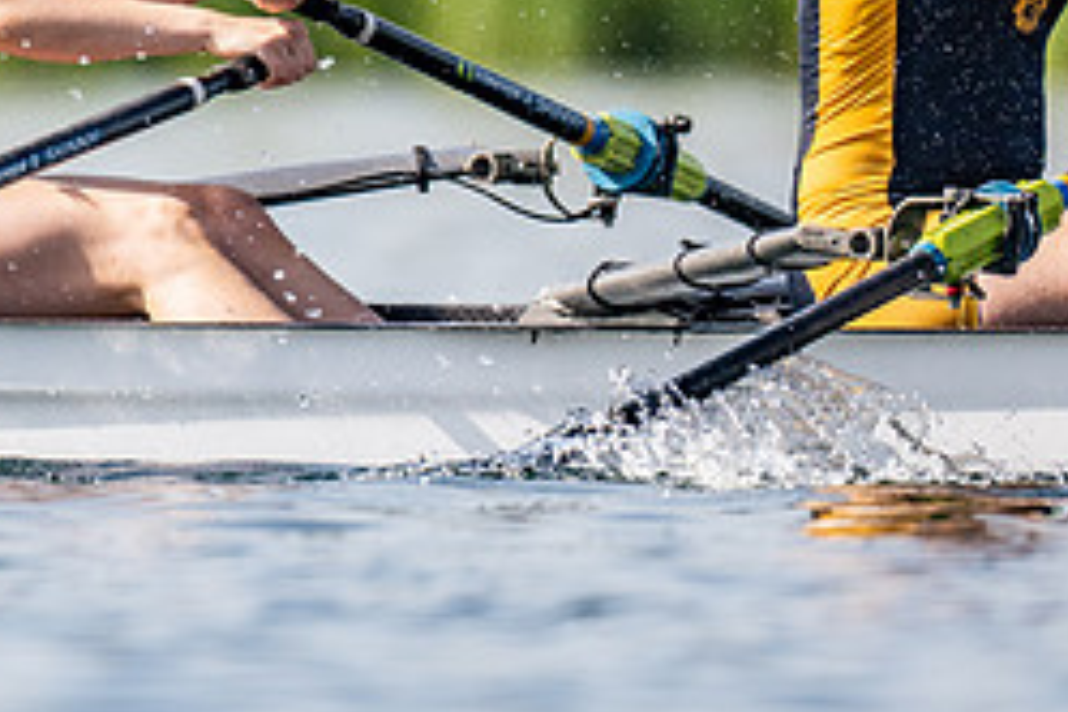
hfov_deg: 1.0
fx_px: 62117
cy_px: -21
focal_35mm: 2094
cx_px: -90
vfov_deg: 0.7
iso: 180
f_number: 4
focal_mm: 600
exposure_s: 1/2500
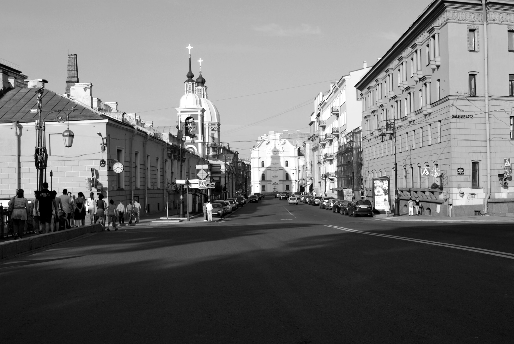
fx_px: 643
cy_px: 172
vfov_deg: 29.9
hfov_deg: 43.6
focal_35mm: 45
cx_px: 257
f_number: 8
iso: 100
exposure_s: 1/250
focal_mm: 30
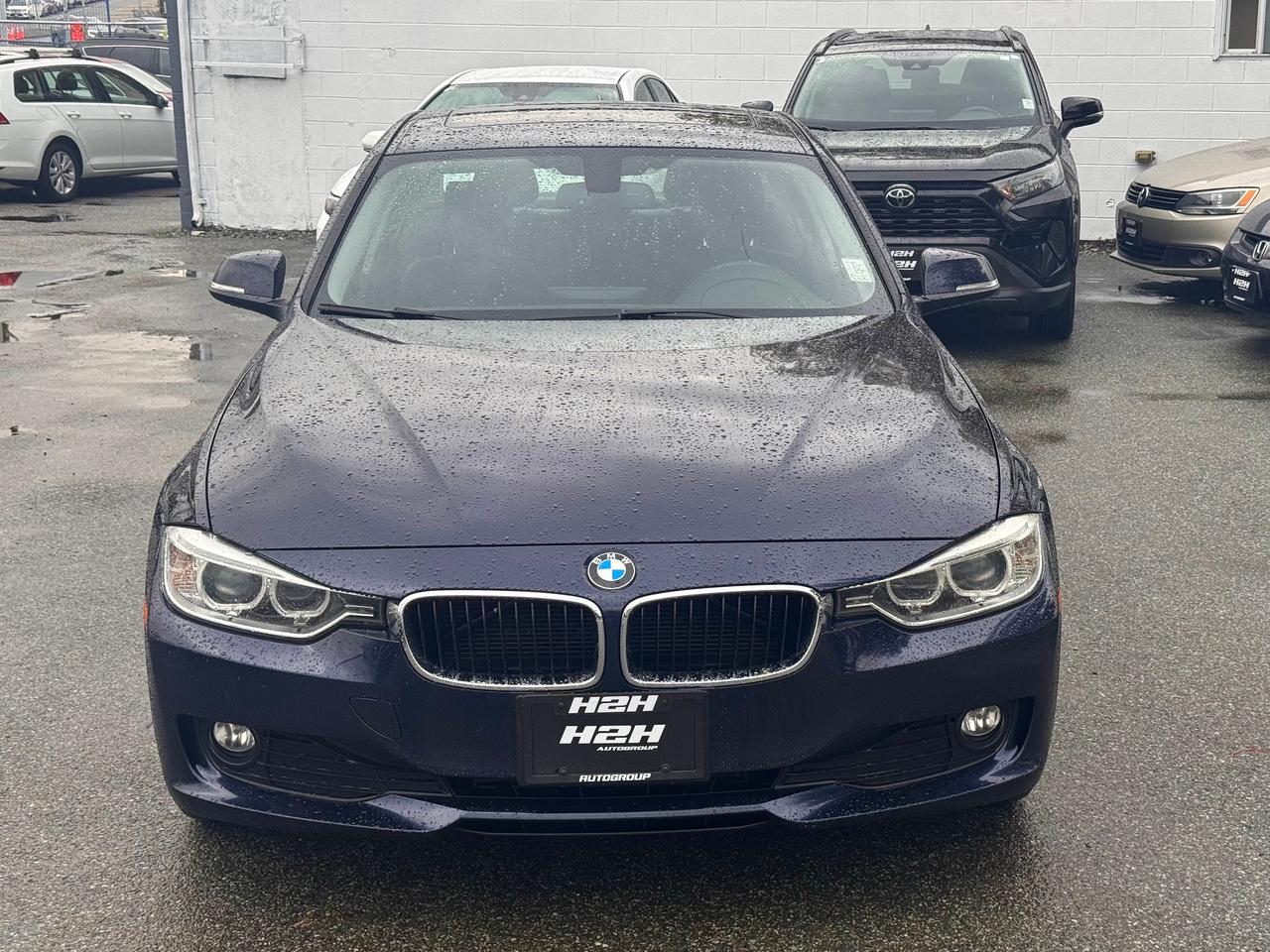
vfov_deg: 30.3
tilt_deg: -13.6
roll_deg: -0.4
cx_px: 635
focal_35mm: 48
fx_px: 1761
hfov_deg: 39.7
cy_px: 476
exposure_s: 1/331
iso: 64
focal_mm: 6.76
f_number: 1.78
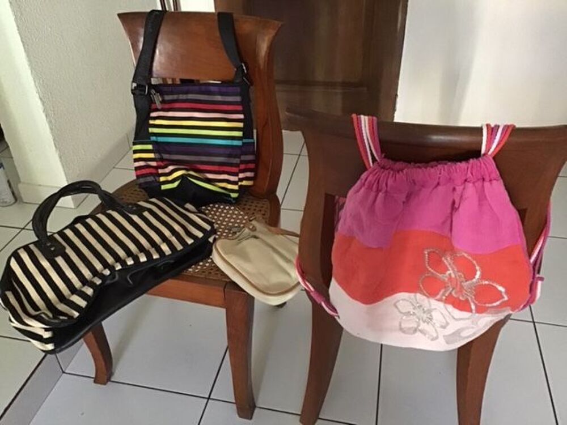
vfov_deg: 45.4
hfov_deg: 58.4
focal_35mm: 31
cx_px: 284
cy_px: 212
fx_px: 508
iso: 500
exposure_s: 1/17
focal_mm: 3.3
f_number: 2.4
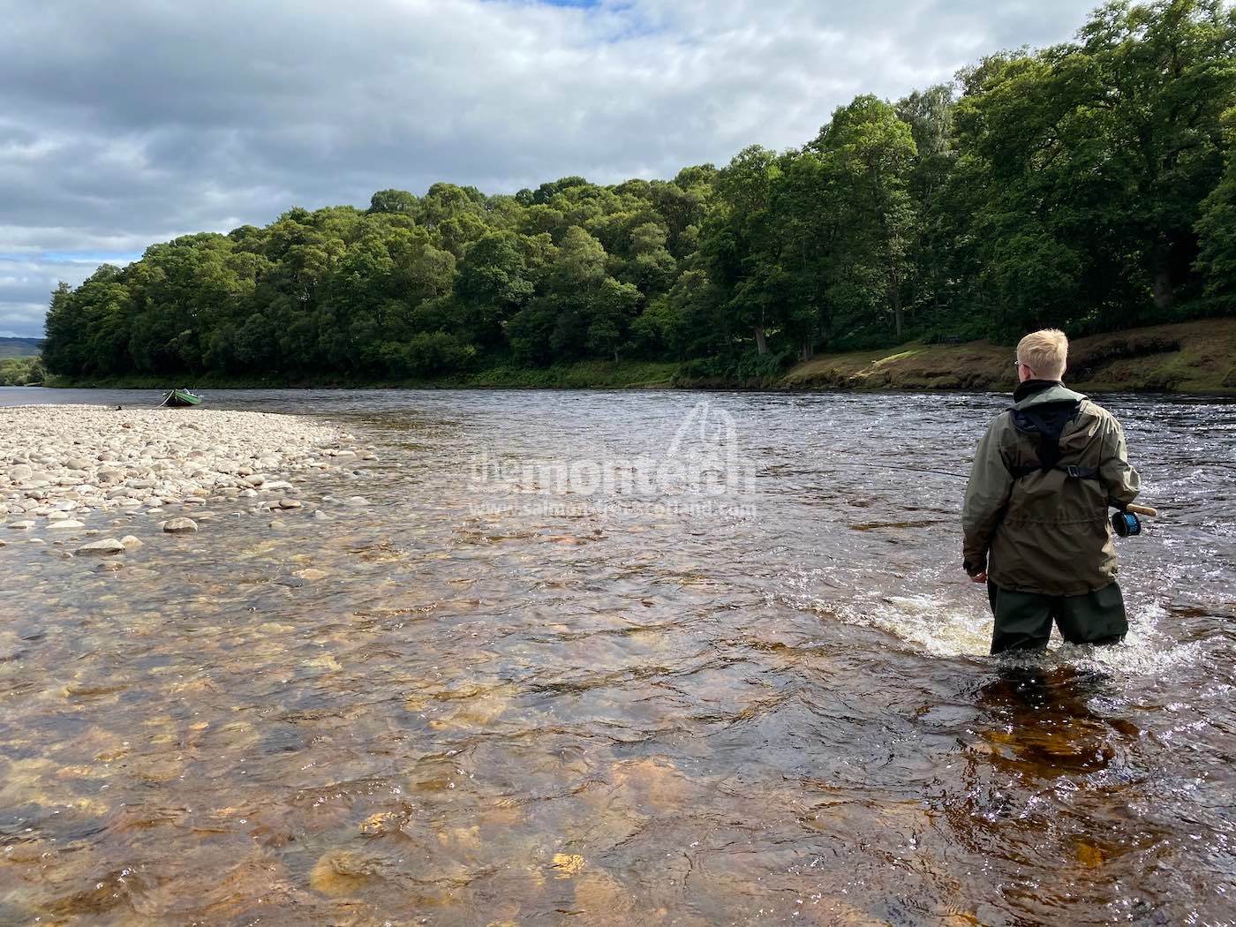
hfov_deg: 67.3
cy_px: 464
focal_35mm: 26
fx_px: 928
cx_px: 618
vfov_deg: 53.1
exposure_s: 1/2066
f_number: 1.8
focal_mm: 4.25
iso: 32
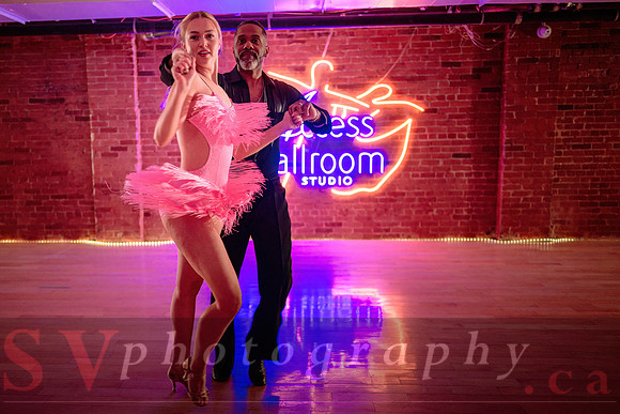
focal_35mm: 34
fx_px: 589
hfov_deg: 55.0
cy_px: 228
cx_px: 243
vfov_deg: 38.7
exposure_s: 1/250
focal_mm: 28
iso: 2500
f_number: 1.4
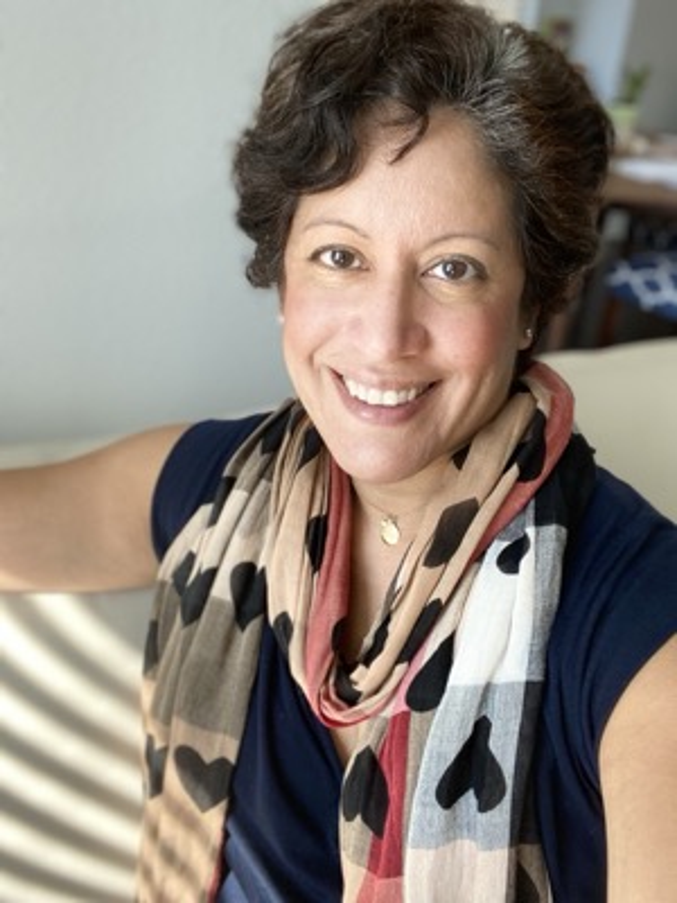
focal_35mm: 30
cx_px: 338
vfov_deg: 60.0
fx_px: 782
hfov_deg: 46.8
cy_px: 452
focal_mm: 2.71
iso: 64
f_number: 2.2
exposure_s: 1/122
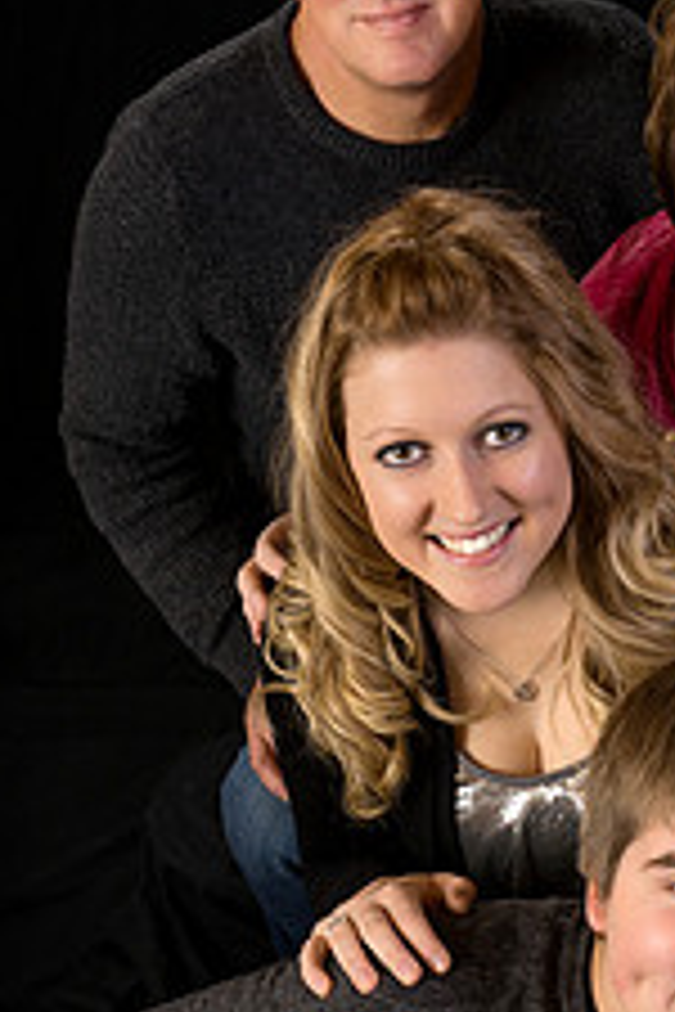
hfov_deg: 19.2
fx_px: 1969
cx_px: 587
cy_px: 553
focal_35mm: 70
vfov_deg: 28.8
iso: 100
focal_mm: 35
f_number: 4
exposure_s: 1/160
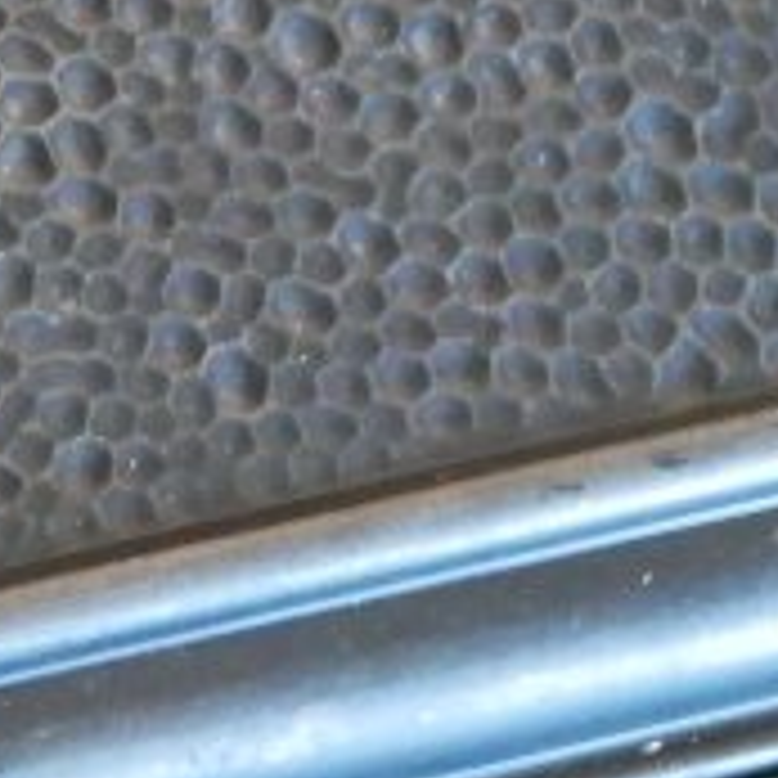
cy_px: -38
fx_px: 9383
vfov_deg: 4.7
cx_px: -1183
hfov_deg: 4.6
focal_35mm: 369
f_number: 3.5
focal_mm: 30
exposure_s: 1/25
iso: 3200
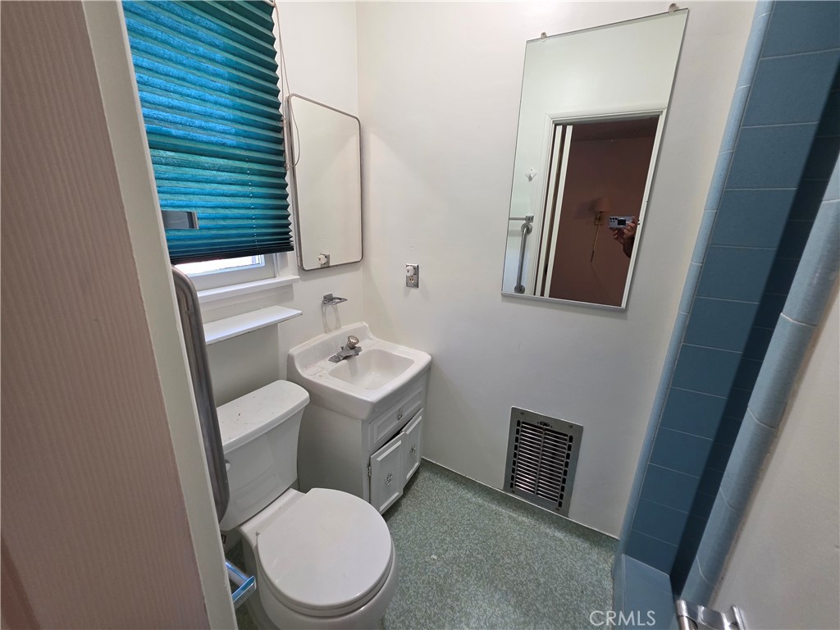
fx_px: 315
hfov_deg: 106.2
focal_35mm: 13
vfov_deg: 89.9
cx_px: 420
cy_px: 315
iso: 250
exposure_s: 1/120
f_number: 1.9
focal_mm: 2.2
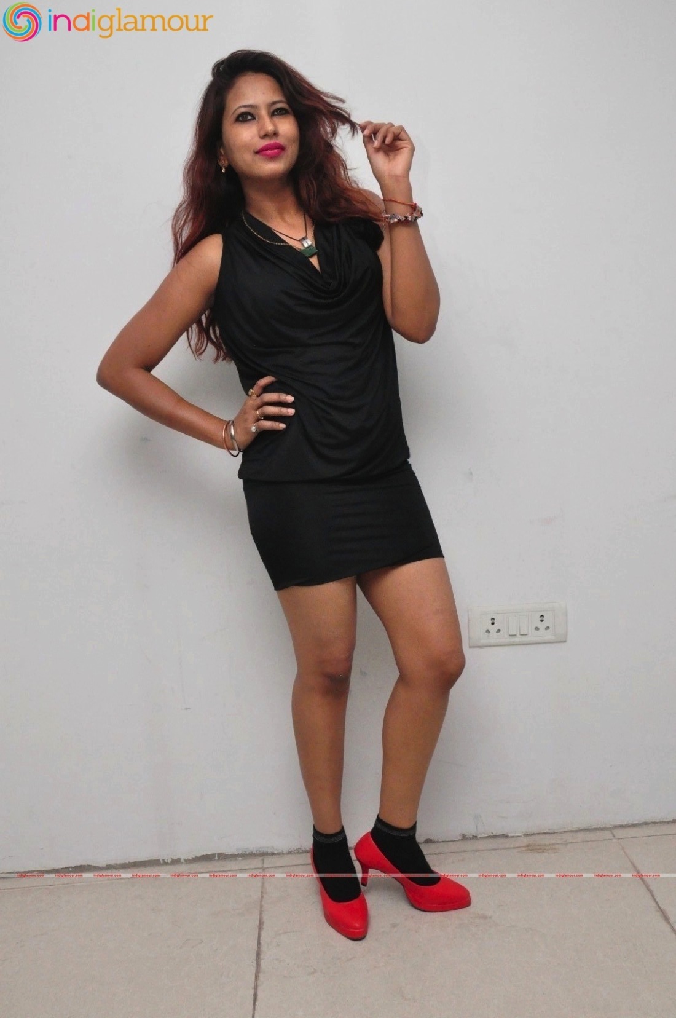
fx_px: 1016
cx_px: 338
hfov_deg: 36.8
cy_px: 509
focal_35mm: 36
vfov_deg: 53.2
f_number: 6.3
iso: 3200
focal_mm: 24
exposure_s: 1/125
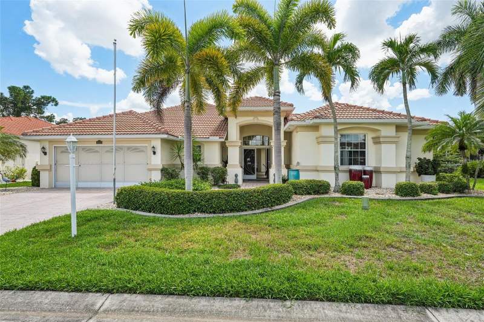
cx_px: 242
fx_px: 242
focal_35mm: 18
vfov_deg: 67.4
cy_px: 161
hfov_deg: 90.0
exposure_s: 1/640
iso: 400
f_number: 8
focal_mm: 18
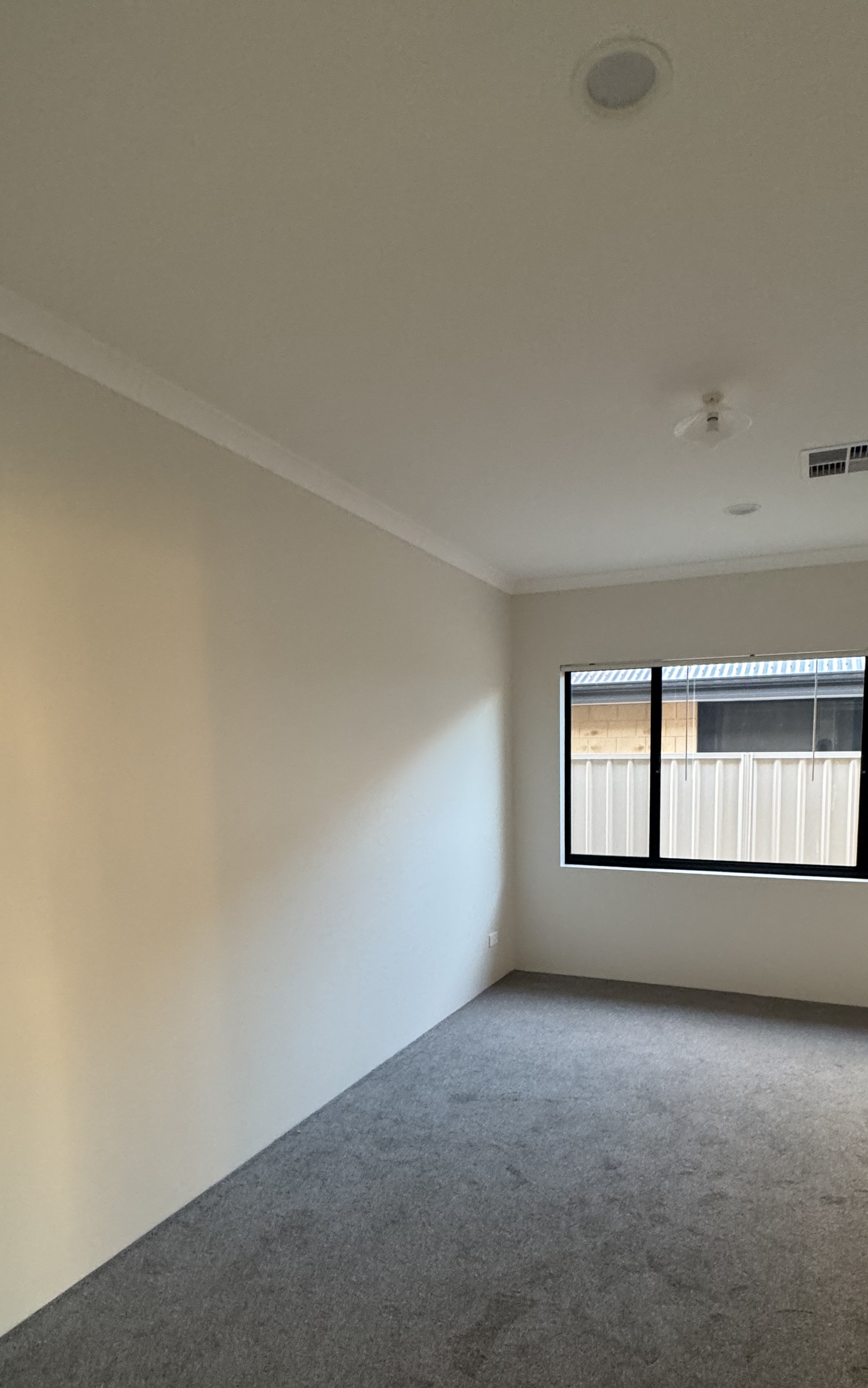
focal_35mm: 20
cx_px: 502
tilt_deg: -5.7
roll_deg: +0.5
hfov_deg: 59.4
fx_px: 757
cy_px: 838
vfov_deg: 83.9
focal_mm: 2.22
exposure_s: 1/60
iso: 400
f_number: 2.2
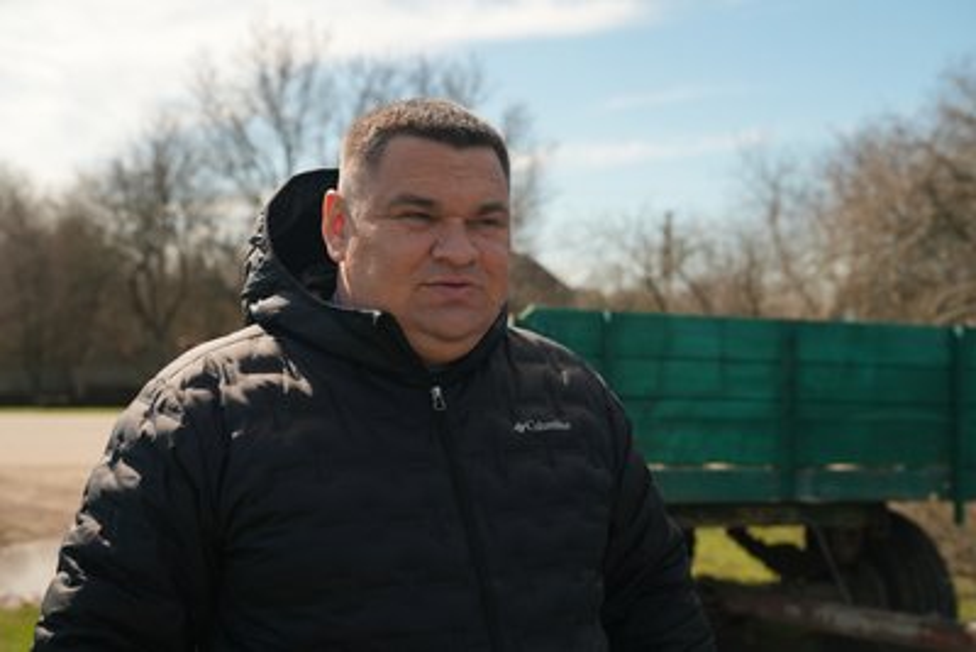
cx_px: 488
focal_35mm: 46
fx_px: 1247
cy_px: 326
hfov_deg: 42.7
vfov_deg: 29.3
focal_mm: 46
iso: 320
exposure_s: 1/400
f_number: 4
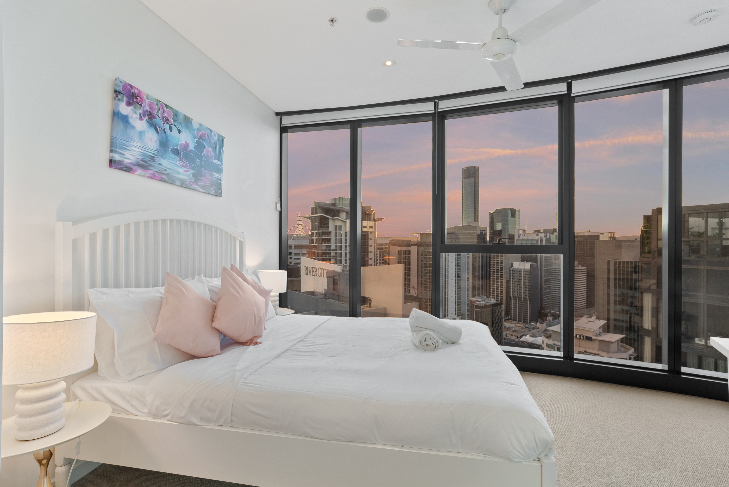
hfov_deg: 96.7
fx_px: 324
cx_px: 364
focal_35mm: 16
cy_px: 244
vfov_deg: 73.8
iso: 320
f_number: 9
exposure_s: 1/5
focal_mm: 16
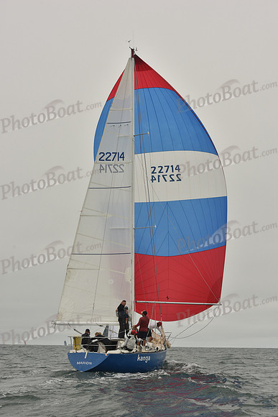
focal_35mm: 70
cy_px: 208
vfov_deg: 28.8
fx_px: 810
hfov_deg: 19.5
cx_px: 139
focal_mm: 70
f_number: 11
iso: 320
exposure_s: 1/800
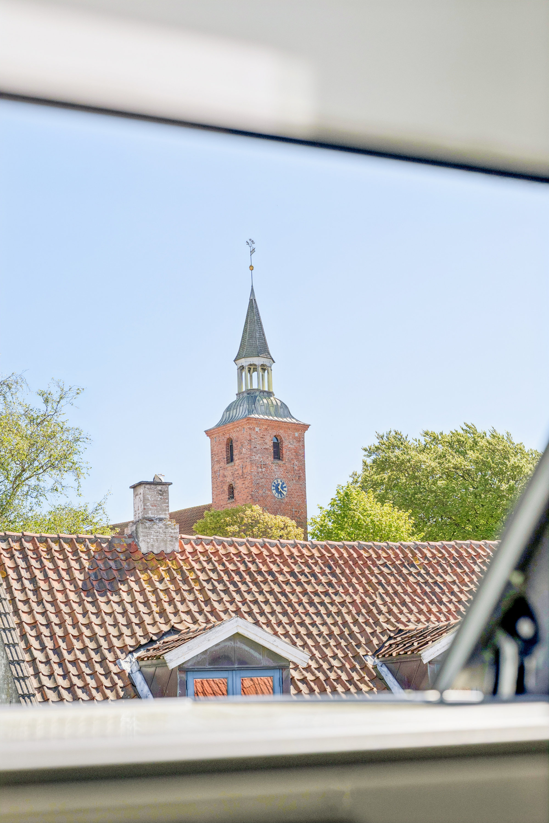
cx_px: 274
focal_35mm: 52
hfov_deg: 26.0
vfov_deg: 38.2
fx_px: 1189
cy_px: 412
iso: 100
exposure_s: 1/1600
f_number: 4
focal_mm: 35
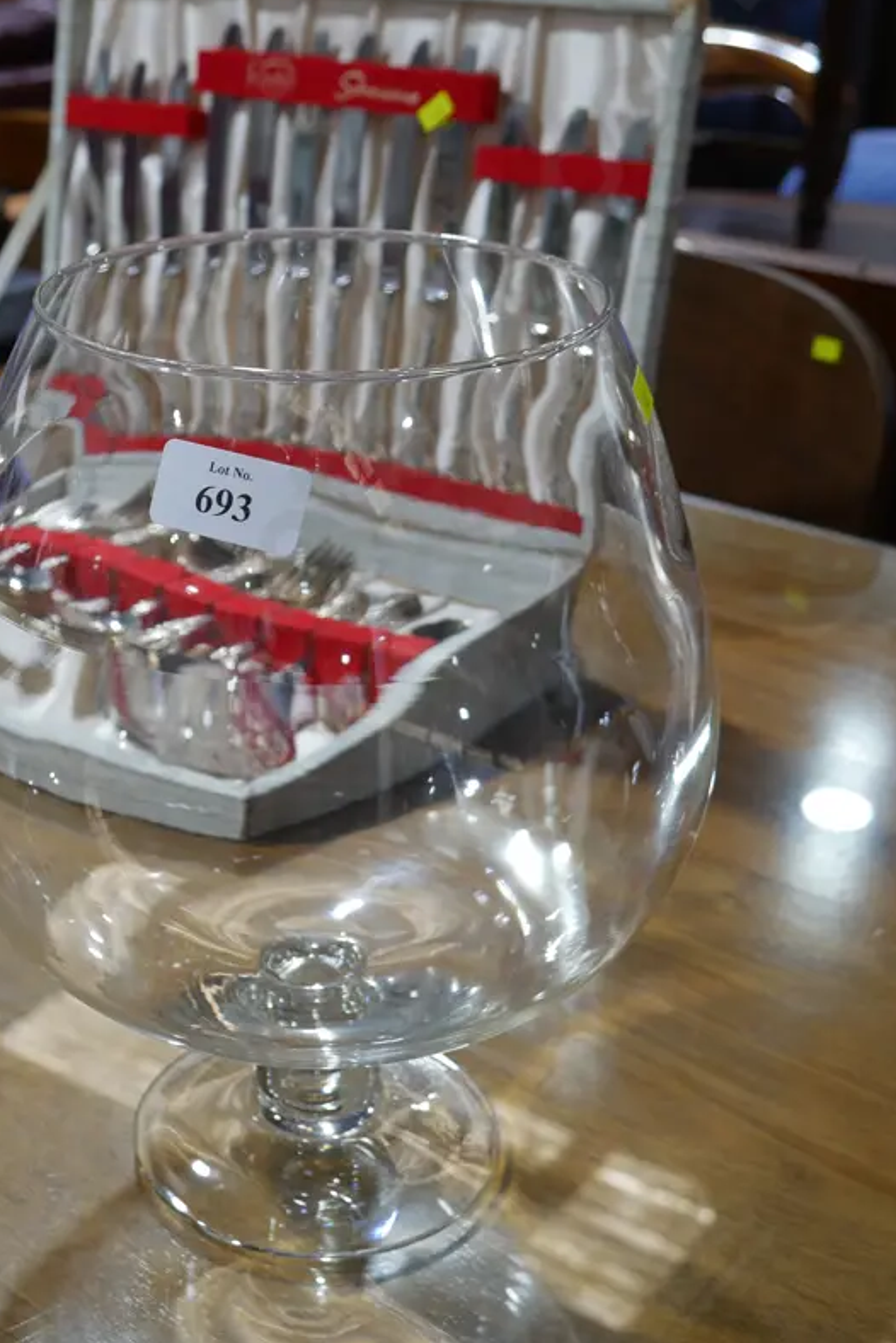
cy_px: 608
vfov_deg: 36.8
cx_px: 253
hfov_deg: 24.8
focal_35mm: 54
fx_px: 2016
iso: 320
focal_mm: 20
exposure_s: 1/60
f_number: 4.4
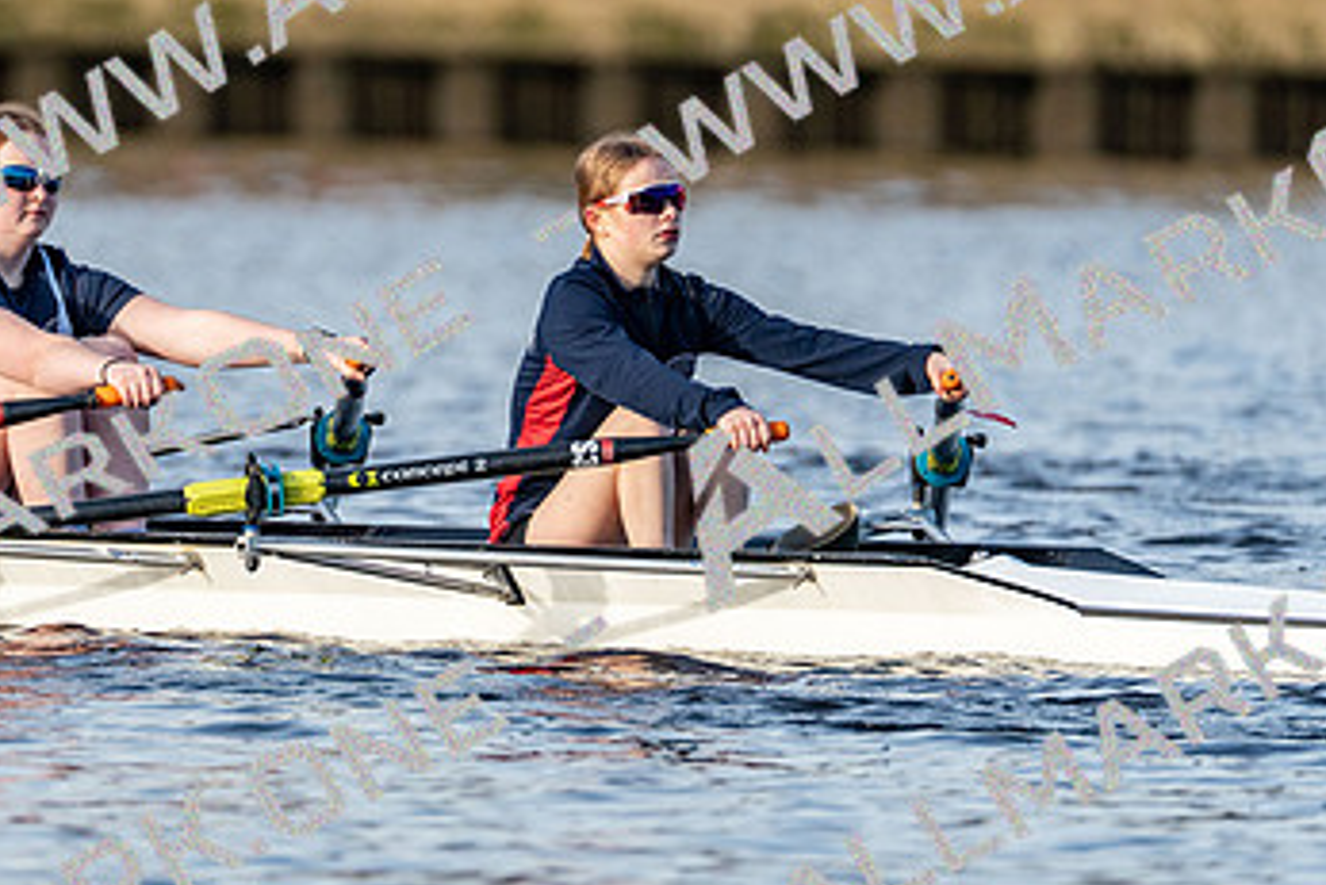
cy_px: 247
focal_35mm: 1005
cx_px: 360
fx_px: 37031
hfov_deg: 2.1
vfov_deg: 1.4
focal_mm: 600
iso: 1250
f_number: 6.3
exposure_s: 1/2000
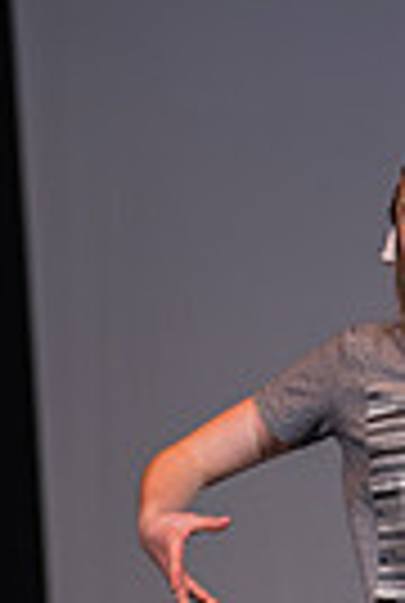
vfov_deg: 6.6
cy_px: 986
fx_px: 5170
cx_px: 549
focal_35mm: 308
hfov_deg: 4.5
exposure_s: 1/500
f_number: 2.8
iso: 400
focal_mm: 92
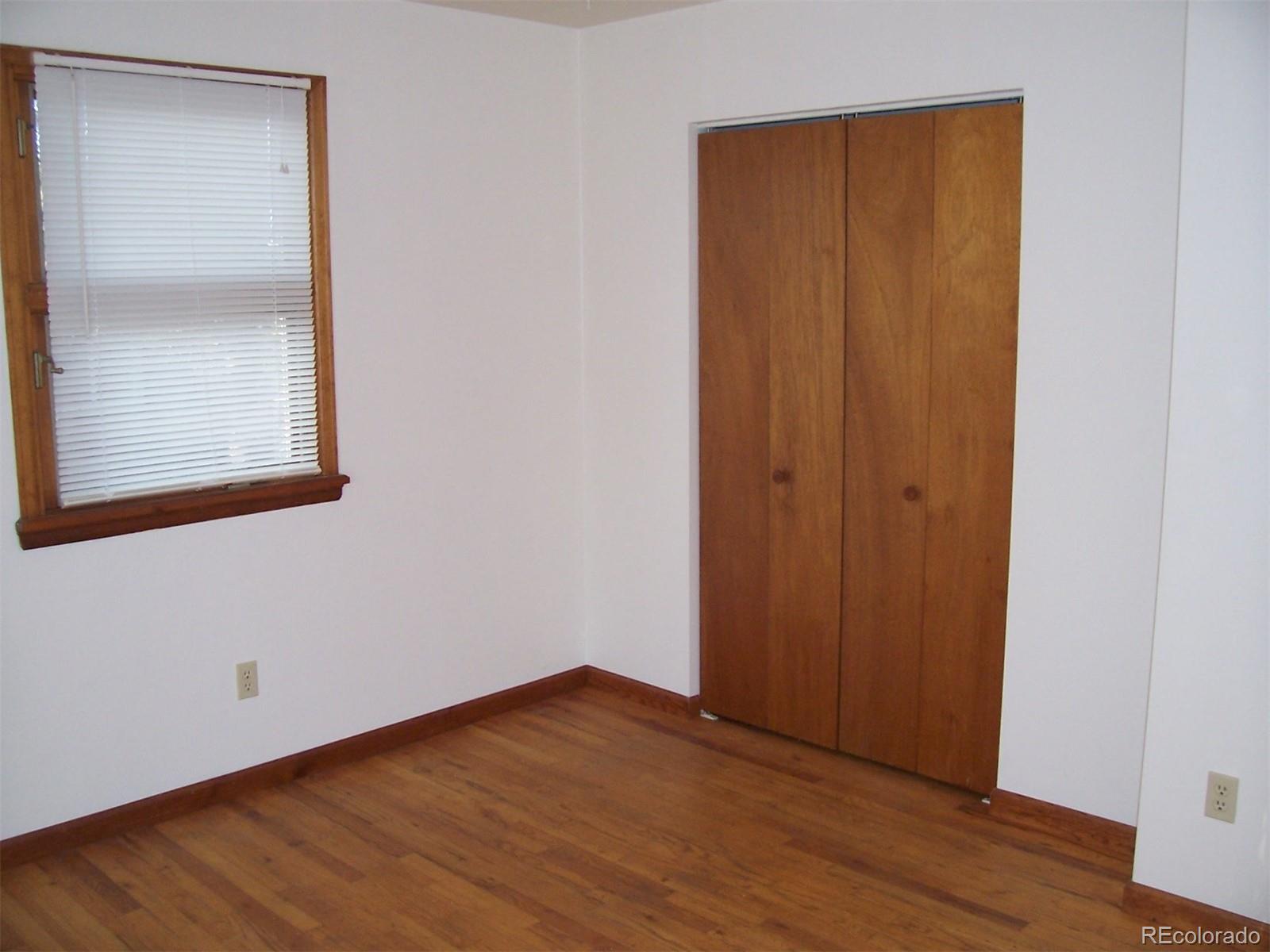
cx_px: 635
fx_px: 1247
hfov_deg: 54.0
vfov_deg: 41.8
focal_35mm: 34
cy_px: 476
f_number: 2.7
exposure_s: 1/60
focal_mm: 5.6
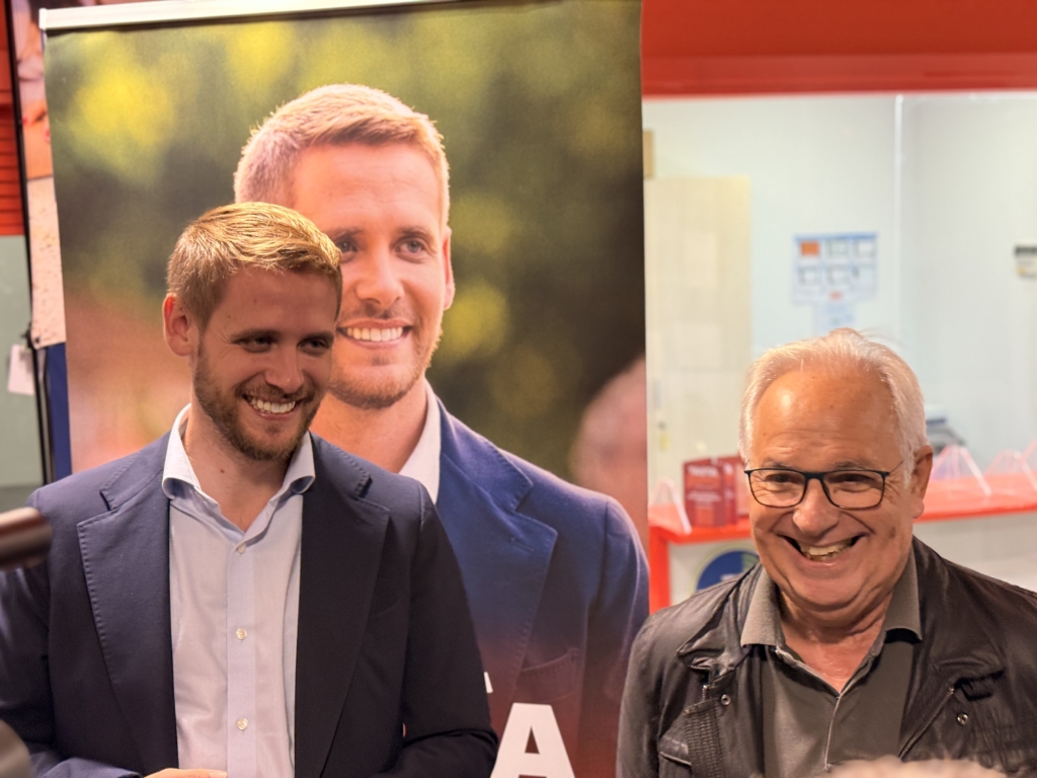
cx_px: 518
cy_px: 389
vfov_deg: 30.3
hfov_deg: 39.7
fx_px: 1438
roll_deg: +2.2
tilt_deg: -6.6
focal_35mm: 48
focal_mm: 6.76
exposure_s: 1/50
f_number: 1.78
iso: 250
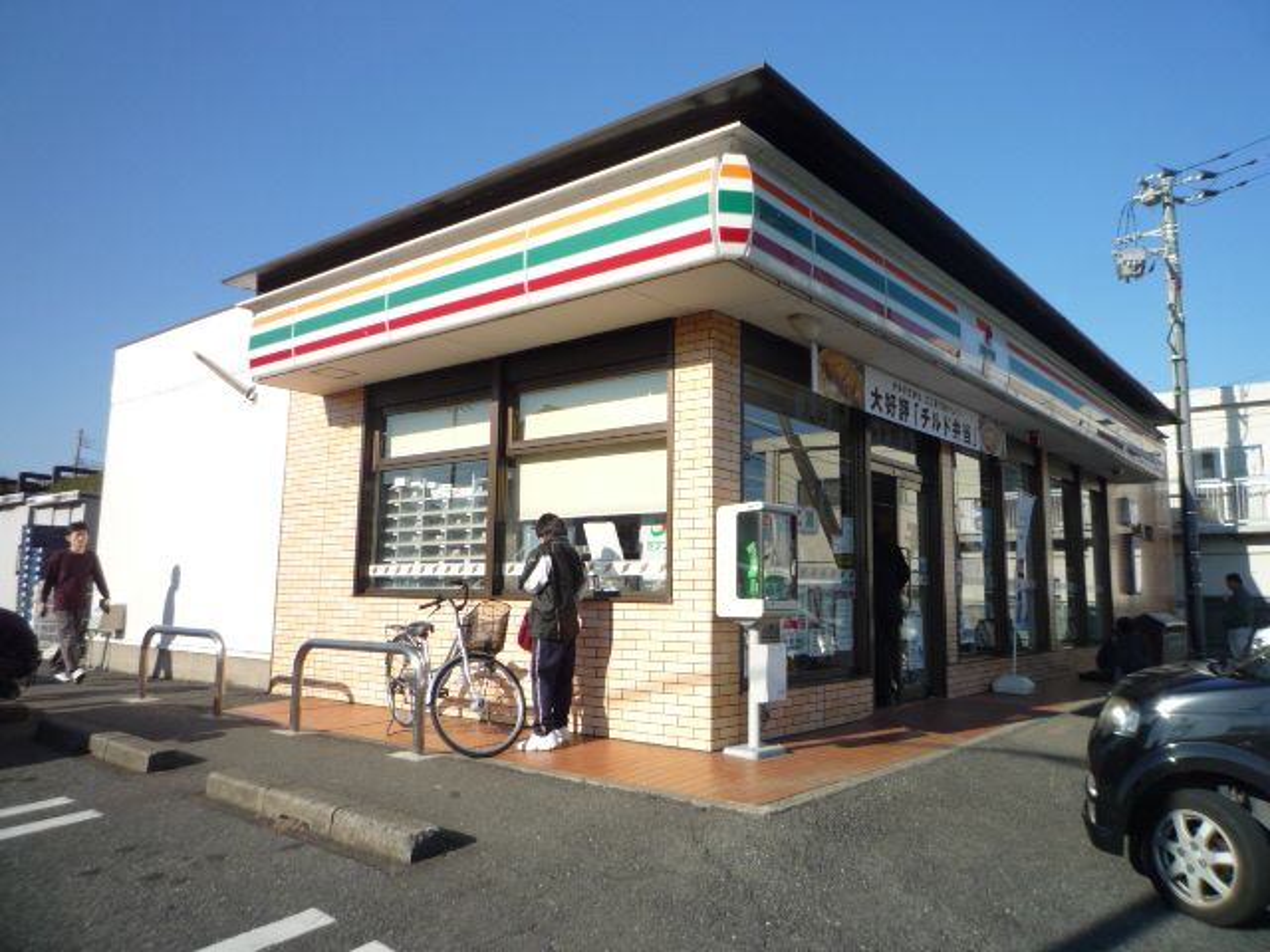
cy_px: 476
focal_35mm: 25
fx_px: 917
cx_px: 635
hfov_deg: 69.4
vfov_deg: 54.9
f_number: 4
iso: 100
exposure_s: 1/640
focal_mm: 4.4
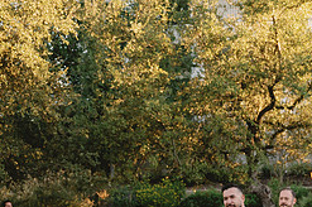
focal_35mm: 94
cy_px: 226
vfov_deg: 14.2
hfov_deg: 21.5
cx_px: 240
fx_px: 814
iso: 320
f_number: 2.8
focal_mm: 40
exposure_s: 1/640
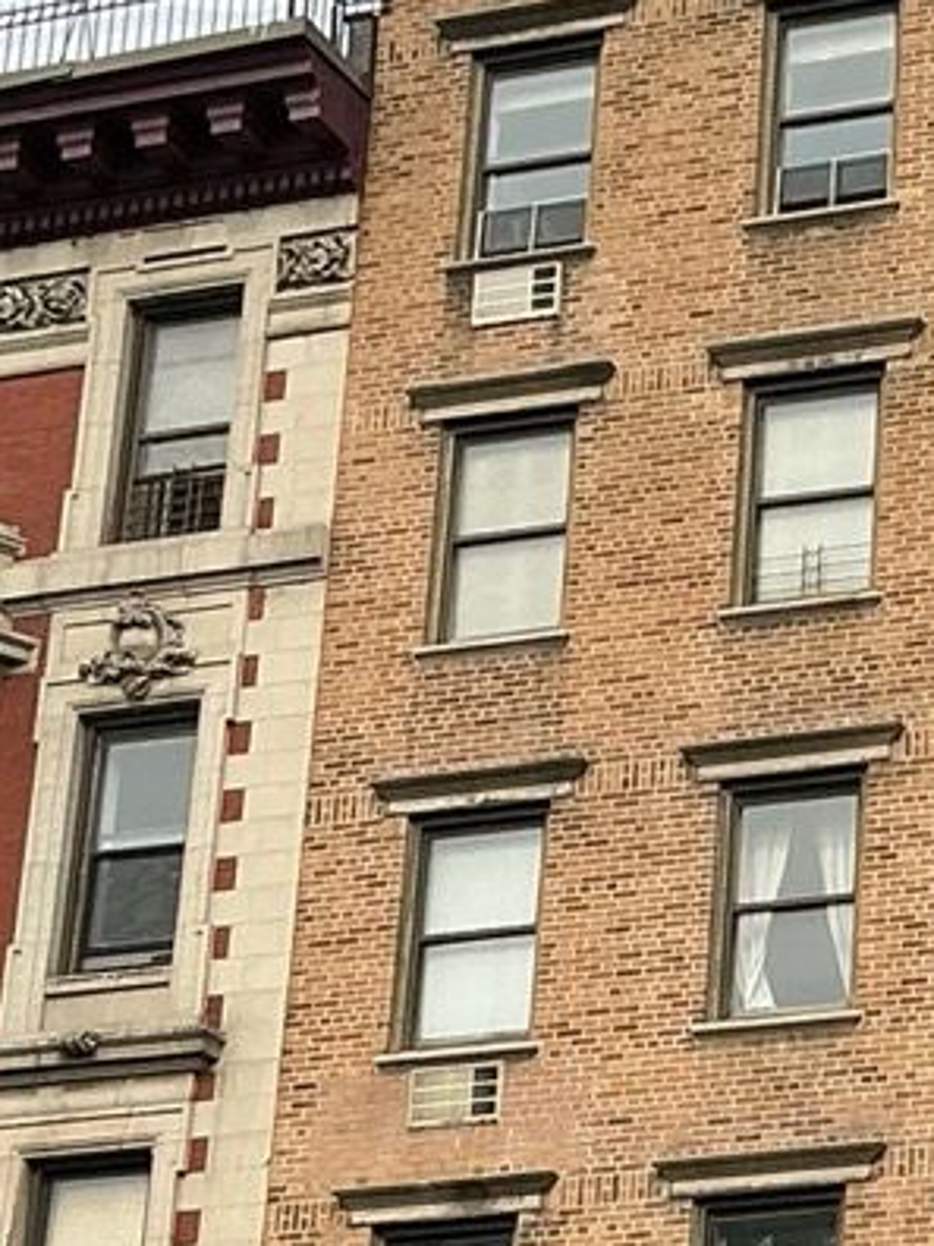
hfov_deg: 13.1
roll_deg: -0.4
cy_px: 1174
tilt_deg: +18.9
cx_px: 1439
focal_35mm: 106
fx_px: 3813
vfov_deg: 18.2
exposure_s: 1/1250
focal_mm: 3
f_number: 1.8
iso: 25
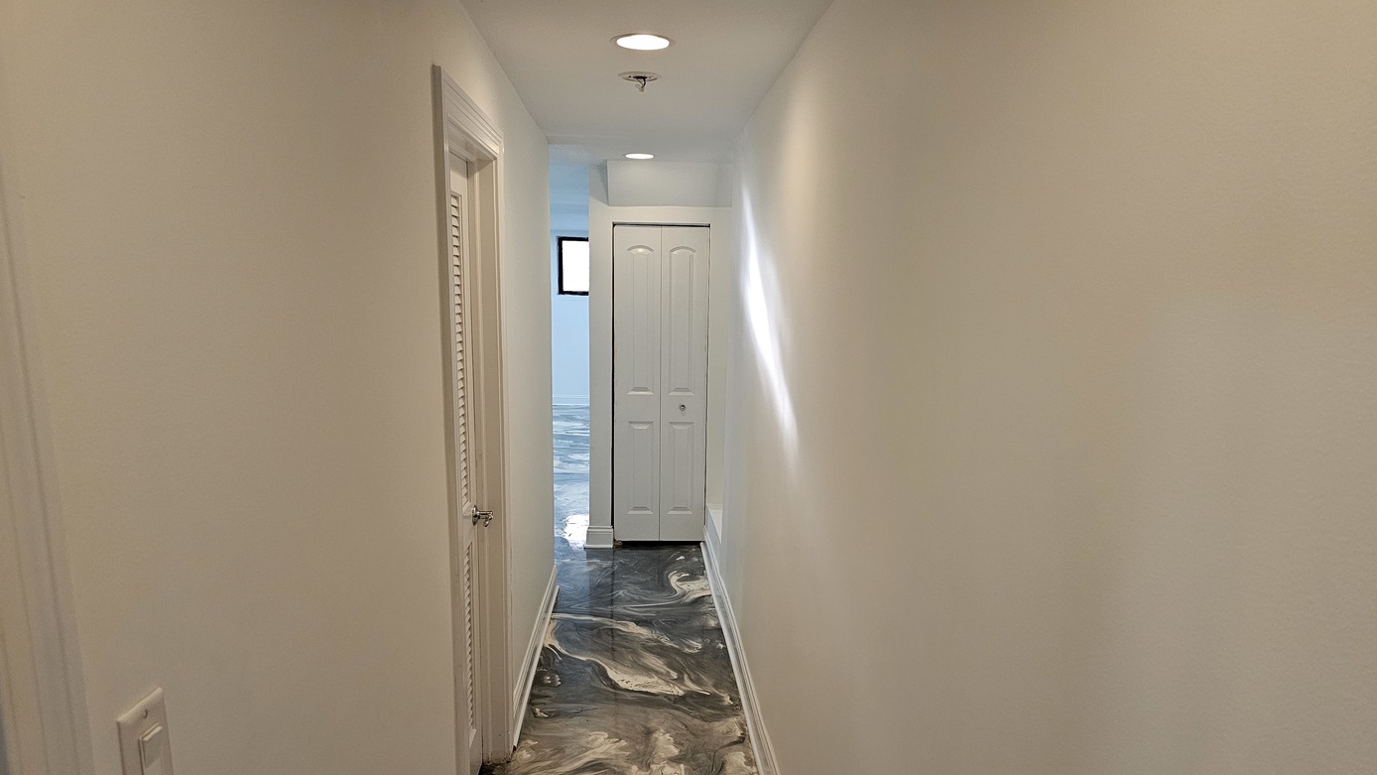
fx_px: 949
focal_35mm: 26
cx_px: 695
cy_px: 498
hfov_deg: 71.9
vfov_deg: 43.9
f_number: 1.7
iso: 320
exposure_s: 1/120
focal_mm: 6.3
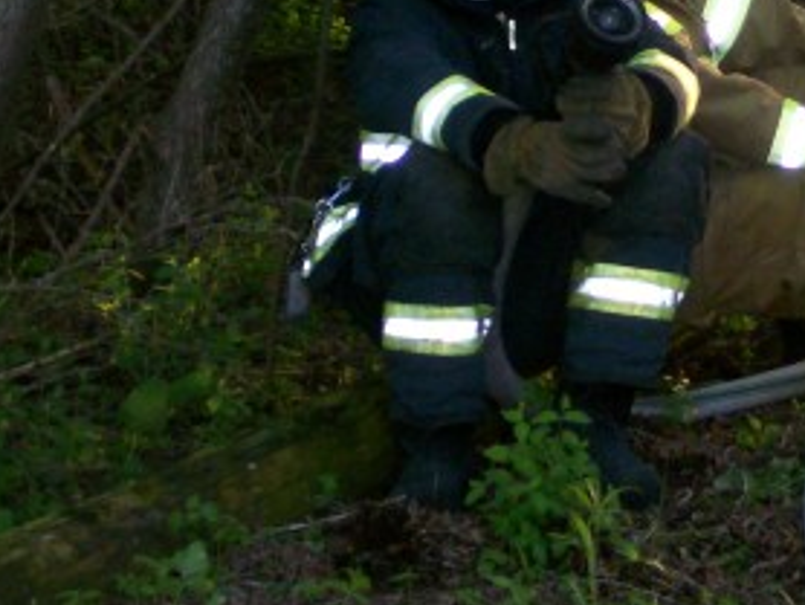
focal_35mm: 161
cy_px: 78
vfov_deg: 9.2
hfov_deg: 12.1
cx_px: 819
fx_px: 3747
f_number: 3.8
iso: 140
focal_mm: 11.6
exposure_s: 1/95.5
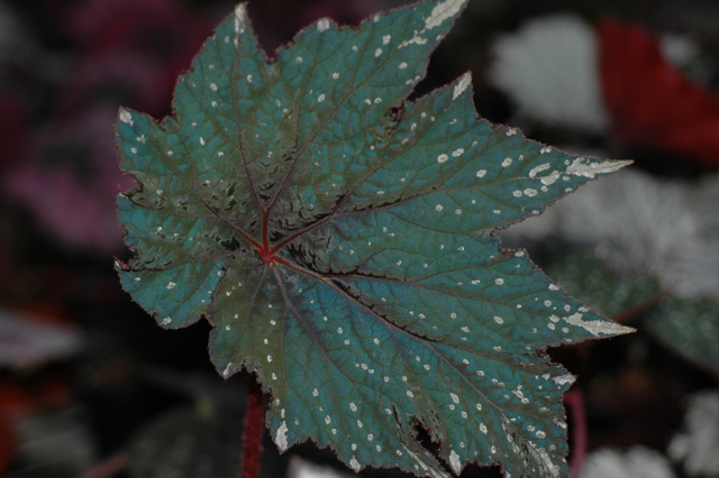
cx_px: 360
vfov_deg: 15.2
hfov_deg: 22.6
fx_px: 1796
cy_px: 239
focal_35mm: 90
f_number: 3.3
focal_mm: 60
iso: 200
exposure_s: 1/60
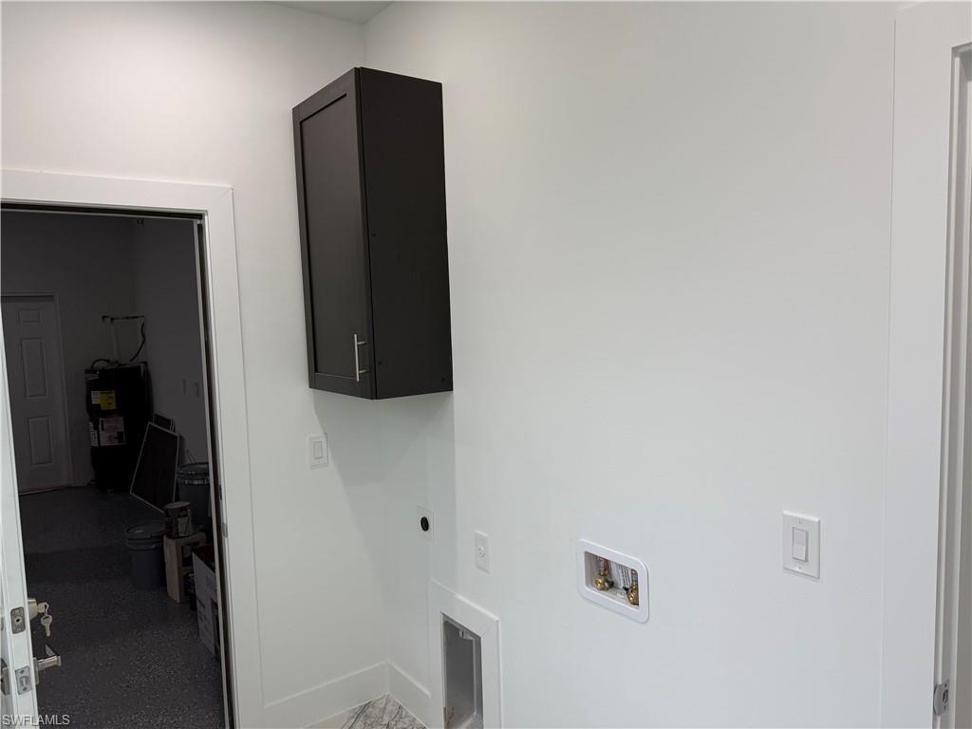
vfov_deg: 56.8
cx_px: 486
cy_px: 364
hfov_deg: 71.6
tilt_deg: -4.5
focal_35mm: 24
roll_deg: +1.4
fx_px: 674
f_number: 1.78
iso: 125
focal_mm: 6.76
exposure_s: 1/120
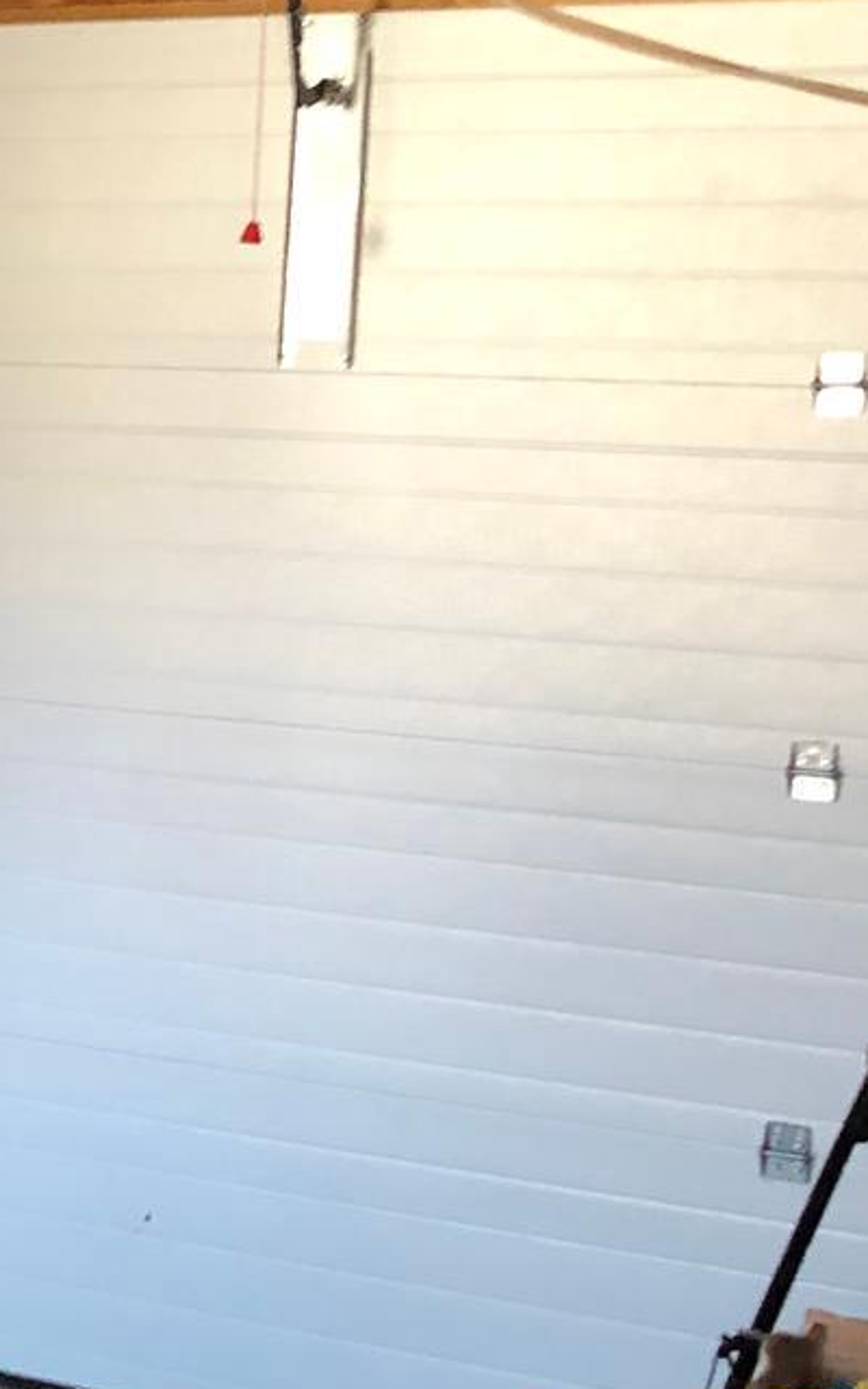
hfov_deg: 12.6
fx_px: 3596
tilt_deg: -3.5
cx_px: -671
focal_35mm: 95
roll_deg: -2.7
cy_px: 649
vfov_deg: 21.9
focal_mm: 3.99
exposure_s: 1/15
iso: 100
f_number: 1.8
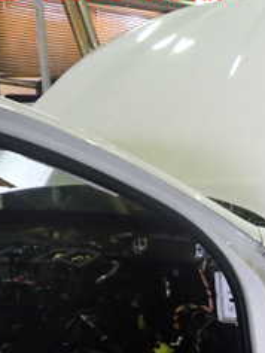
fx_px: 775
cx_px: 399
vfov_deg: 25.0
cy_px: 307
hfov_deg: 17.4
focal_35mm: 76
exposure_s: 1/30
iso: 400
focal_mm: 5.4
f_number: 2.3
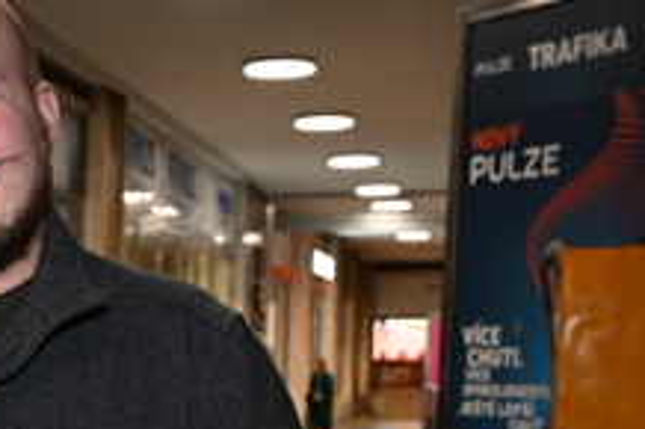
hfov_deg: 21.1
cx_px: -62
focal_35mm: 92
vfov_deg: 14.2
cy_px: 562
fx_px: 1647
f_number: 4.5
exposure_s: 1/160
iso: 2500
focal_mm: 29
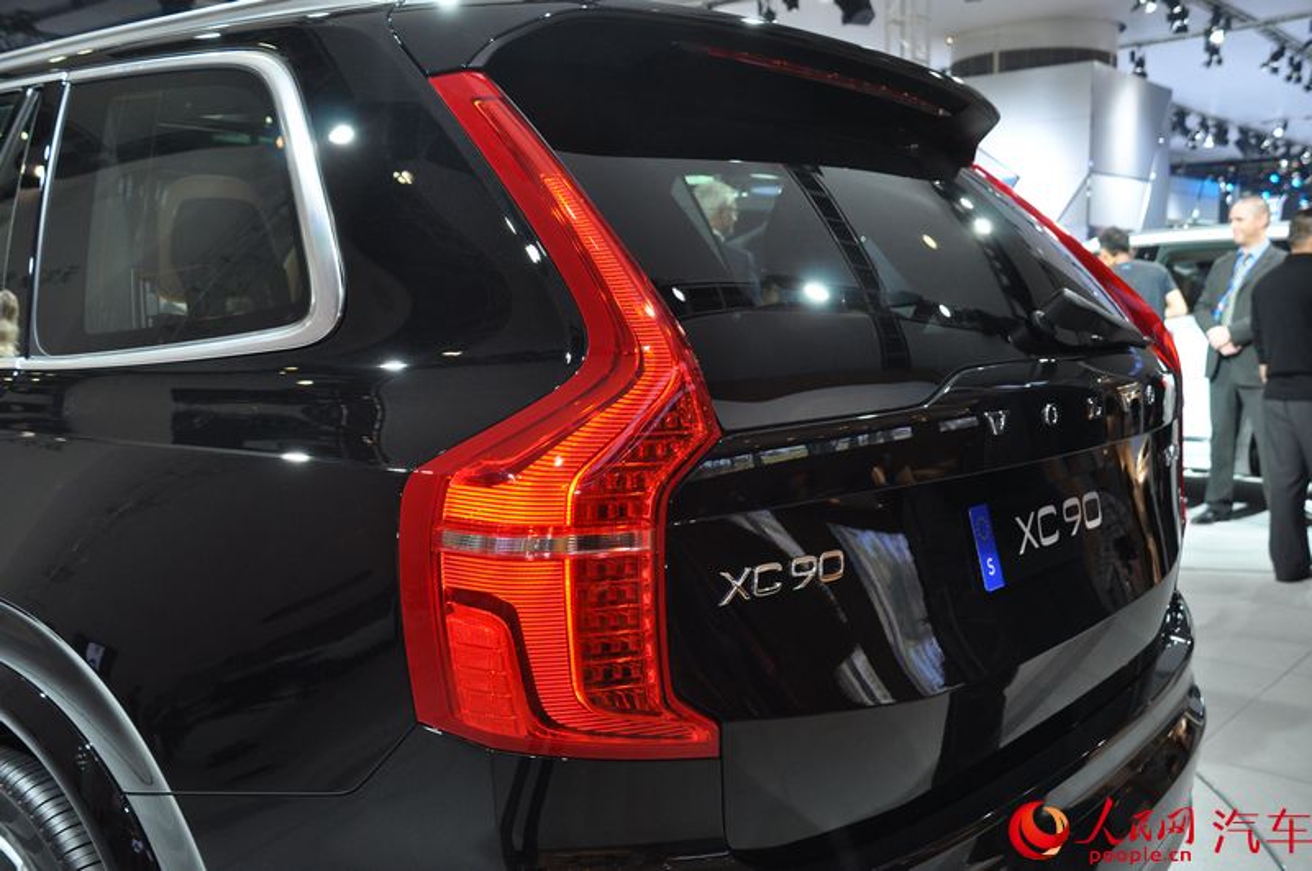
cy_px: 436
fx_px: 1201
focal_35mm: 33
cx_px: 656
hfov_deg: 57.3
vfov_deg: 39.9
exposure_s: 1/80
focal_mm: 22
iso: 640
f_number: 5
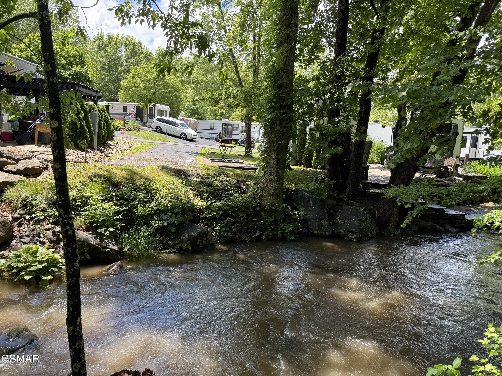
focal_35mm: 24
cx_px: 251
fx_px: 348
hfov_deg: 71.6
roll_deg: -2.7
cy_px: 188
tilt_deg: -8.8
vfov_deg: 56.8
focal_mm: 6.76
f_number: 1.78
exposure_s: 1/742
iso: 80
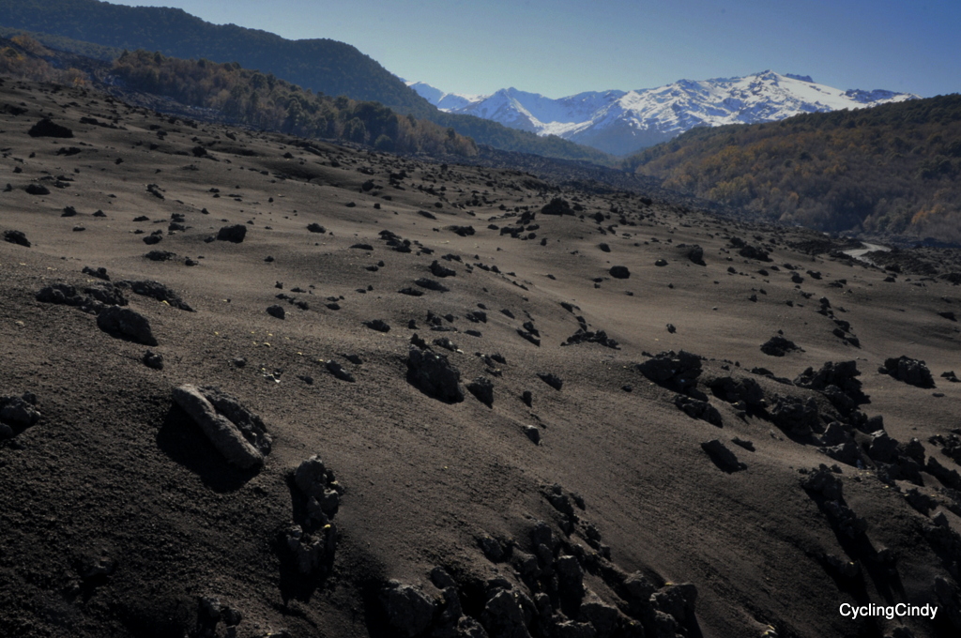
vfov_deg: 32.9
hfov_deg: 48.0
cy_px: 319
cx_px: 480
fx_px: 1080
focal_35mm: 40
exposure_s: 1/60
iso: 500
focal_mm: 27
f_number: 25
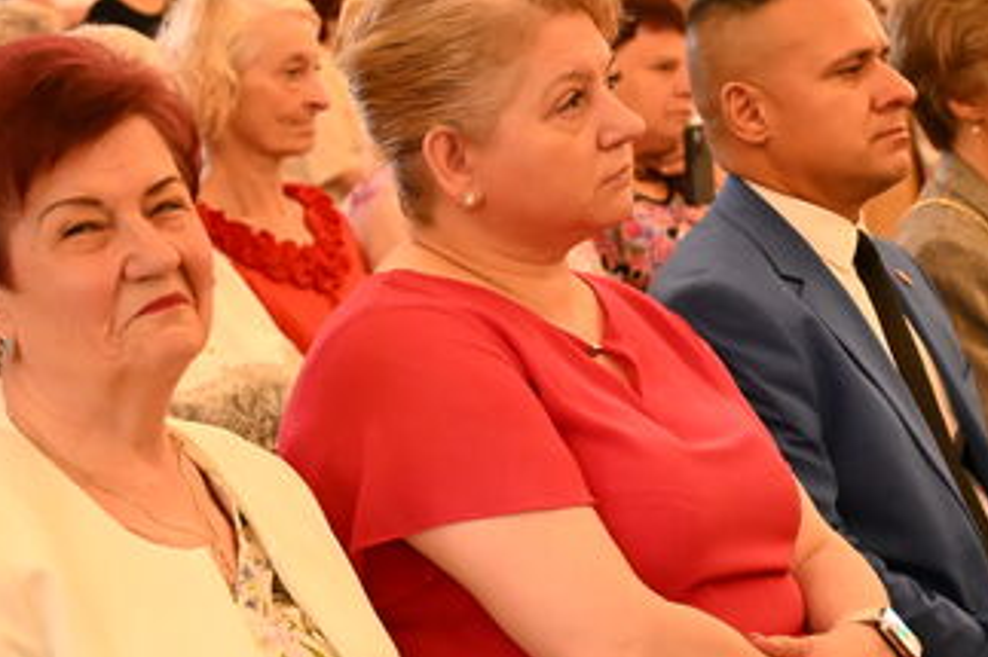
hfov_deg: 17.1
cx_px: 716
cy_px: 422
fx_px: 3264
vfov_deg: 11.5
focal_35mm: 119
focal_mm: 48
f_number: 4
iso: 6400
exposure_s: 1/250
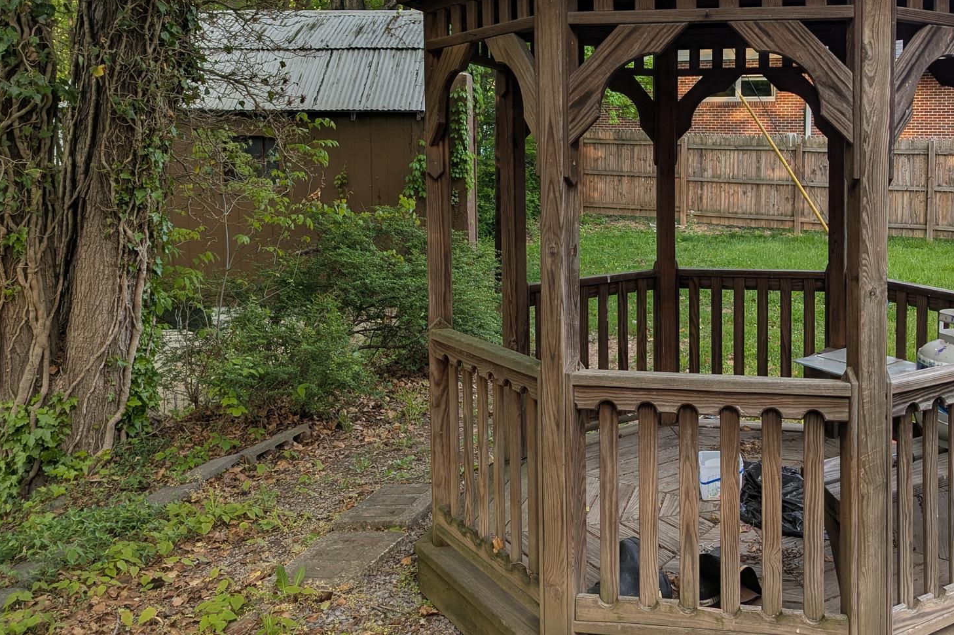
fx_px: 927
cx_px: 639
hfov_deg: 53.3
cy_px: 196
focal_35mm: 35
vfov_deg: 37.3
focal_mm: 6.81
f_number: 1.85
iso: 47
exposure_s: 1/282
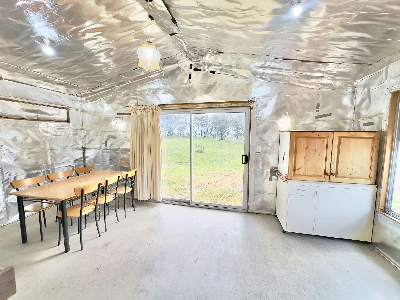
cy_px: 150
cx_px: 200
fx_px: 162
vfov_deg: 85.7
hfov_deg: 102.1
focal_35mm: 14
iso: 40
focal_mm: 2.22
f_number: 2.2
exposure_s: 1/202
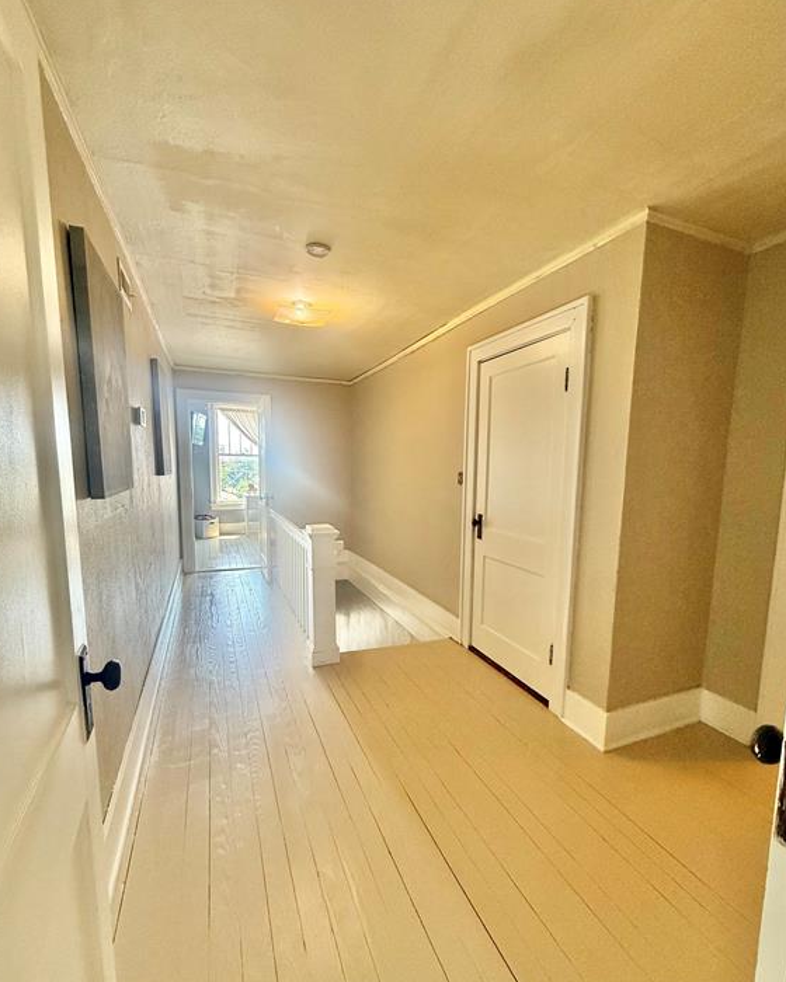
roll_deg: -1.0
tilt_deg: -6.1
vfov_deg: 96.7
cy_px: 522
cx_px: 385
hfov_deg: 84.0
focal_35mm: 15
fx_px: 436
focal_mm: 2.22
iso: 200
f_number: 2.2
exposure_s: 1/120
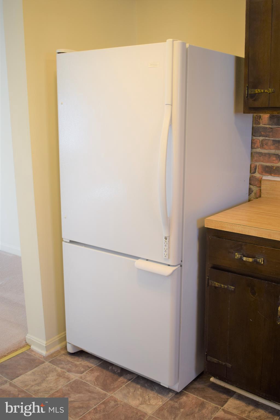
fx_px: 437
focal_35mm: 38
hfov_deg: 35.5
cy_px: 210
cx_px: 140
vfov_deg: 51.3
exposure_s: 1/60
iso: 400
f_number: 4
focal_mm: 25
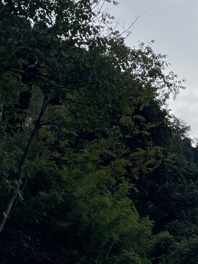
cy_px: 262
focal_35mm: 113
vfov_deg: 17.0
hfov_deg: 12.9
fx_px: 862
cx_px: 213
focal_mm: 4.2
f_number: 1.6
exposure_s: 1/2092
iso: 32
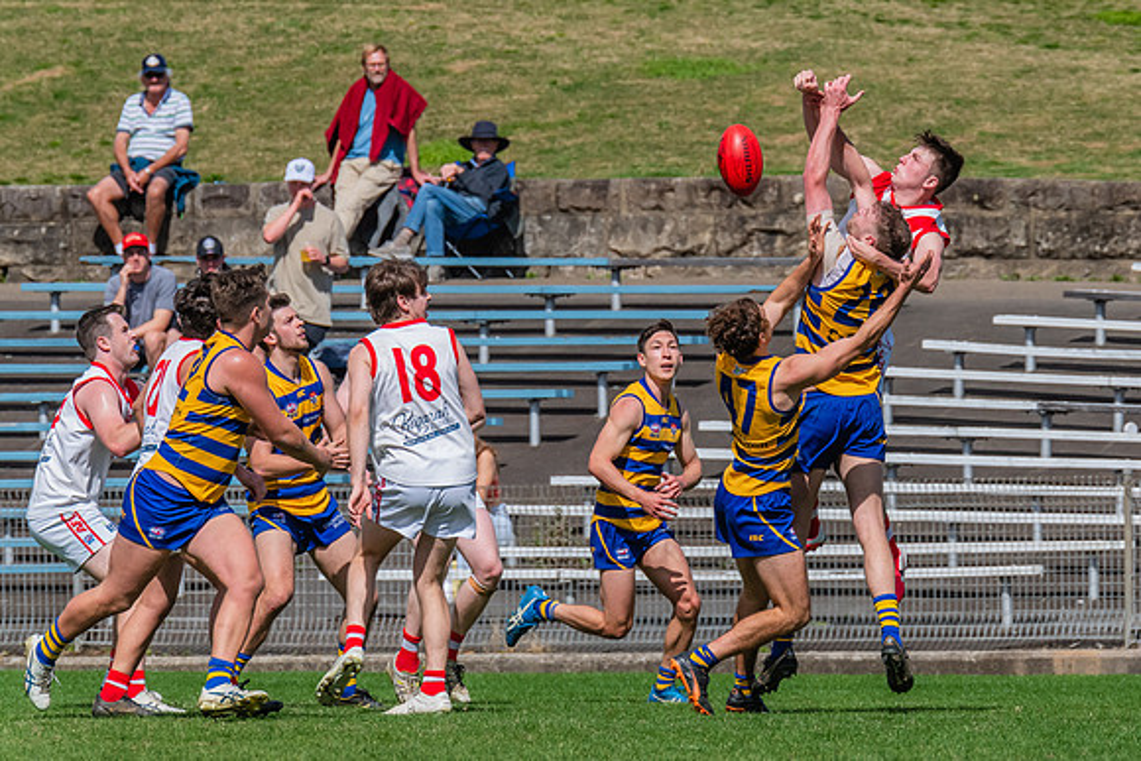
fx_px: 19049
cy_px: 316
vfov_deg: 2.3
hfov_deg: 3.4
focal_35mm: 601
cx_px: 789
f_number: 11
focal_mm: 420
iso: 800
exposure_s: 1/1600
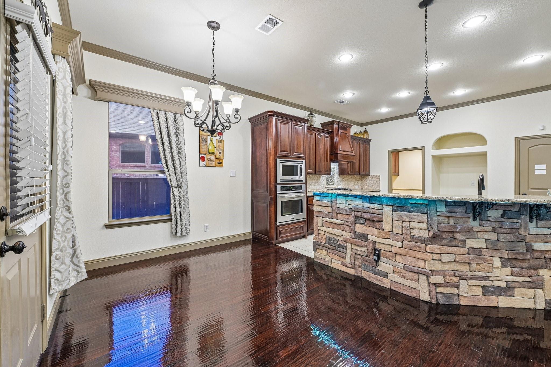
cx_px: 276
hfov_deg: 104.3
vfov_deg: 81.2
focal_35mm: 14
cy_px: 184
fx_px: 214
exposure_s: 1/5
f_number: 8
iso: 400
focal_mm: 14
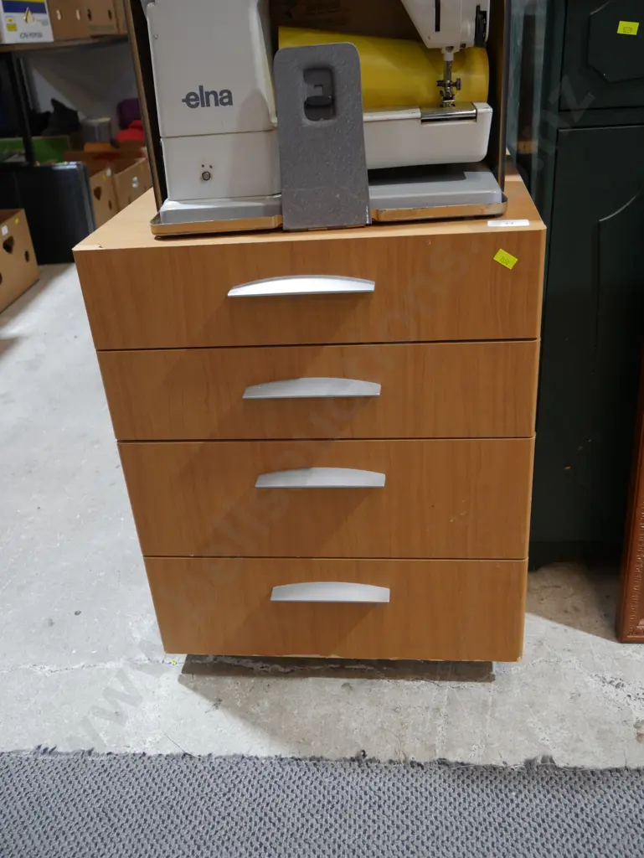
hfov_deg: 44.2
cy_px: 429
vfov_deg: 56.8
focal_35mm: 32
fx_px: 793
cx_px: 322
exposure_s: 1/60
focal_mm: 16
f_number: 3.6
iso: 400
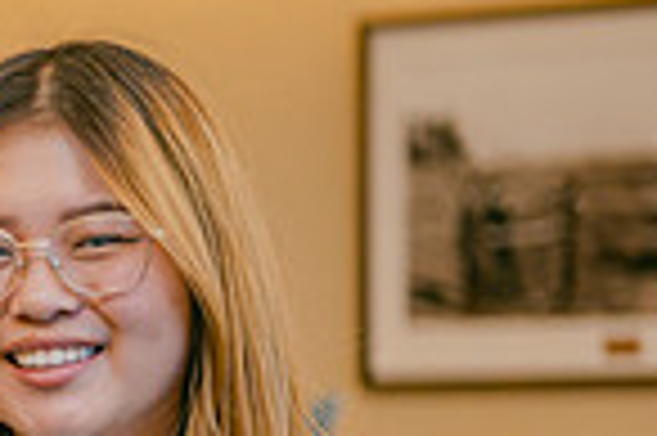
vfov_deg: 6.8
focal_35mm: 198
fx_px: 3609
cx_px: -634
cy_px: 620
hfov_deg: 9.7
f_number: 2
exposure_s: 1/125
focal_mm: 50
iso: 500
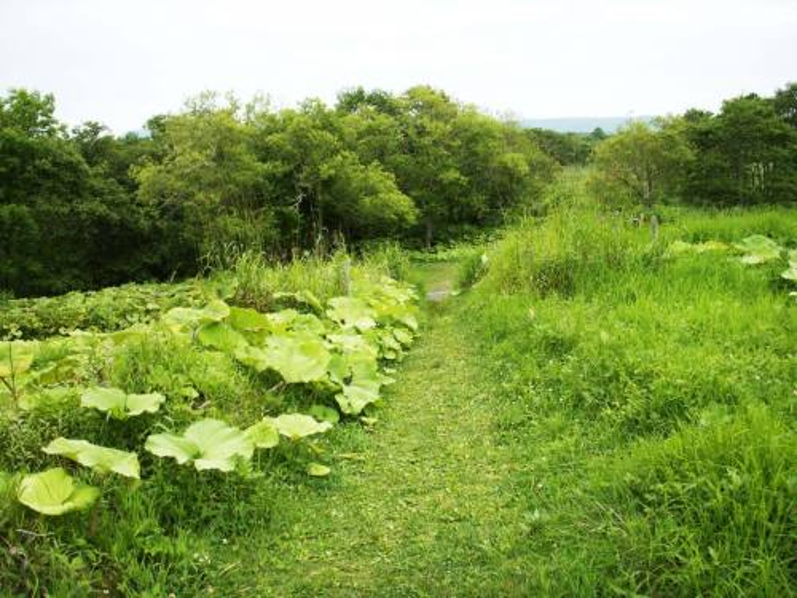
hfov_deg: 50.1
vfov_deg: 38.7
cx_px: 398
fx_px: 852
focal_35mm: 37
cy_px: 299
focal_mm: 7.7
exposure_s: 1/80
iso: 50
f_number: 3.5
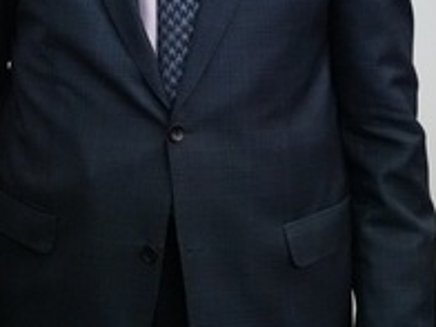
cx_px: -153
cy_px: -166
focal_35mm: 174
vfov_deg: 8.3
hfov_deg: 11.0
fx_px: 2194
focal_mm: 44.3
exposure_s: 1/320
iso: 8000
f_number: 2.8
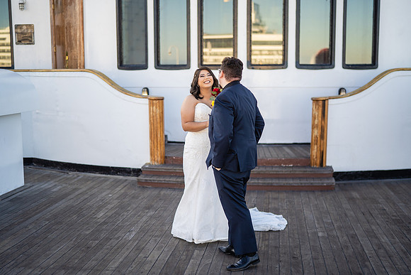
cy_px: 138
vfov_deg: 27.0
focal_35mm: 50
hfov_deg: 39.6
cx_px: 206
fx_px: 571
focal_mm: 50
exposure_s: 1/2500
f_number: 1.4
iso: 200
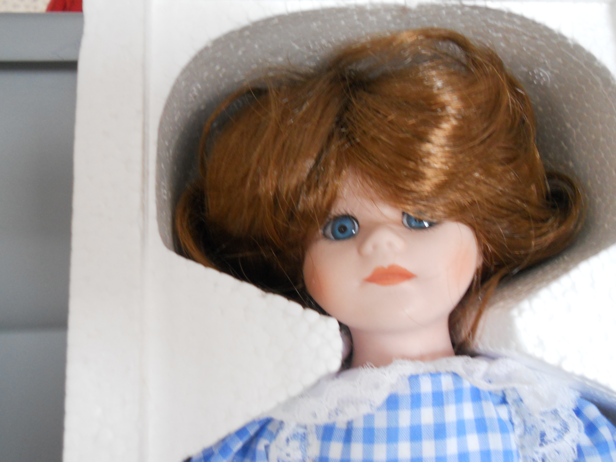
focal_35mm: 32
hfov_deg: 56.8
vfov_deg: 44.2
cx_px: 308
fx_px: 569
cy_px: 231
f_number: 3.5
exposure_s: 1/30
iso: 320
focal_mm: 5.8
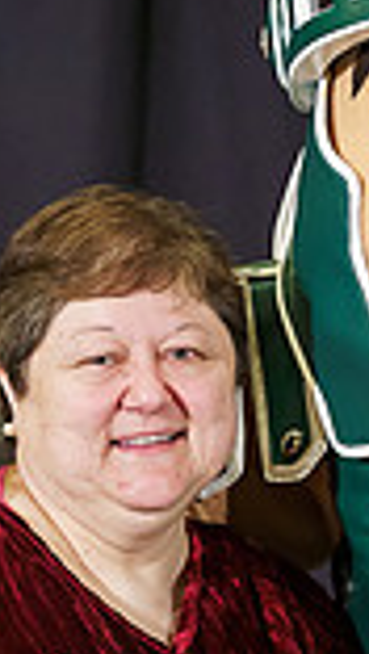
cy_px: 180
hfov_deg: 2.4
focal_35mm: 499
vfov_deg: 4.3
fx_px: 8661
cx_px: 351
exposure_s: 1/160
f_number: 2.8
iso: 1600
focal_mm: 103
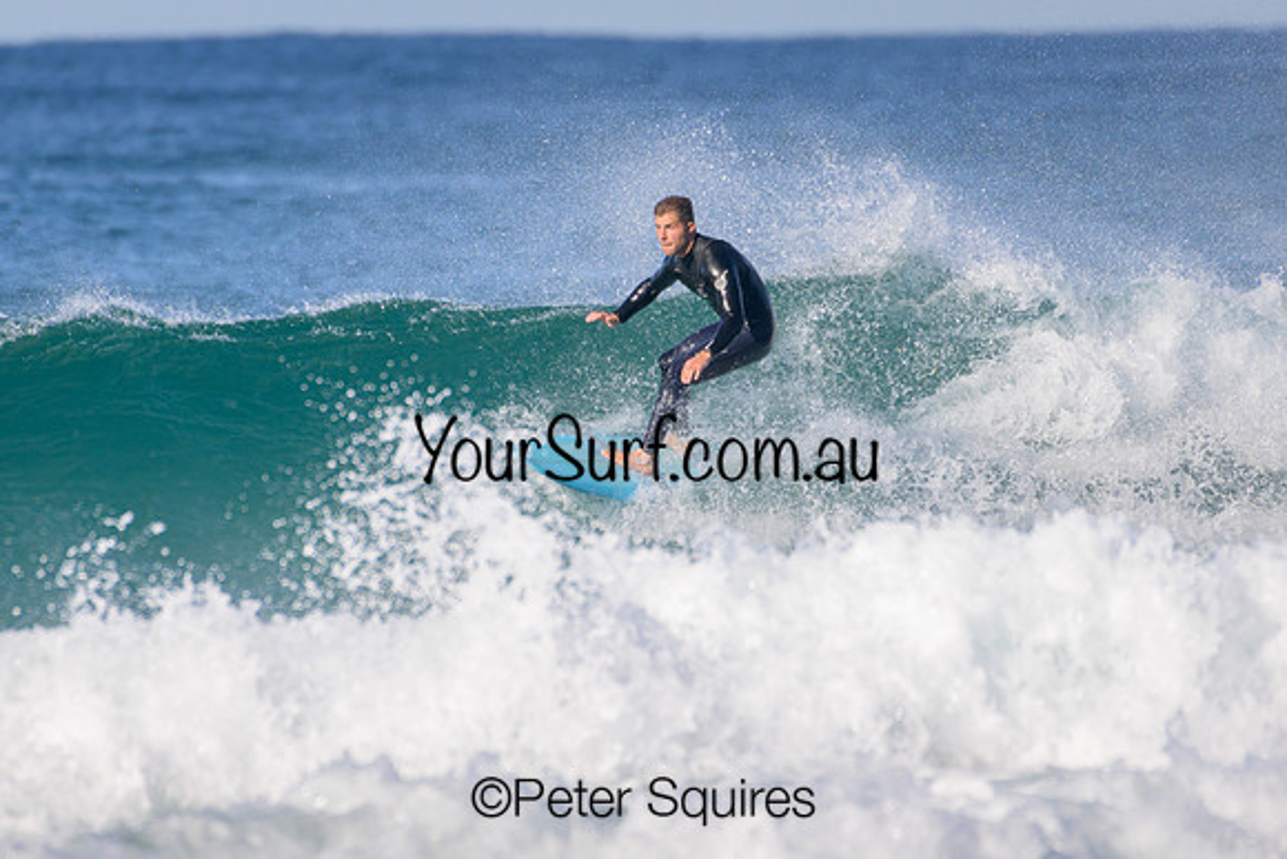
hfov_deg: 2.1
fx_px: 35757
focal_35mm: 1000
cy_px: 430
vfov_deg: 1.4
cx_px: 644
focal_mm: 1000
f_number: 11
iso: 900
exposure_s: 1/2000
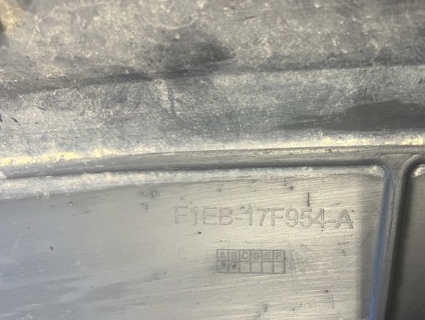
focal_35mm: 39
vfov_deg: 36.4
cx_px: 294
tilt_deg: -60.2
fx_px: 479
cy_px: 218
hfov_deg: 46.8
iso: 320
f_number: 1.5
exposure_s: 1/60
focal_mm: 5.7
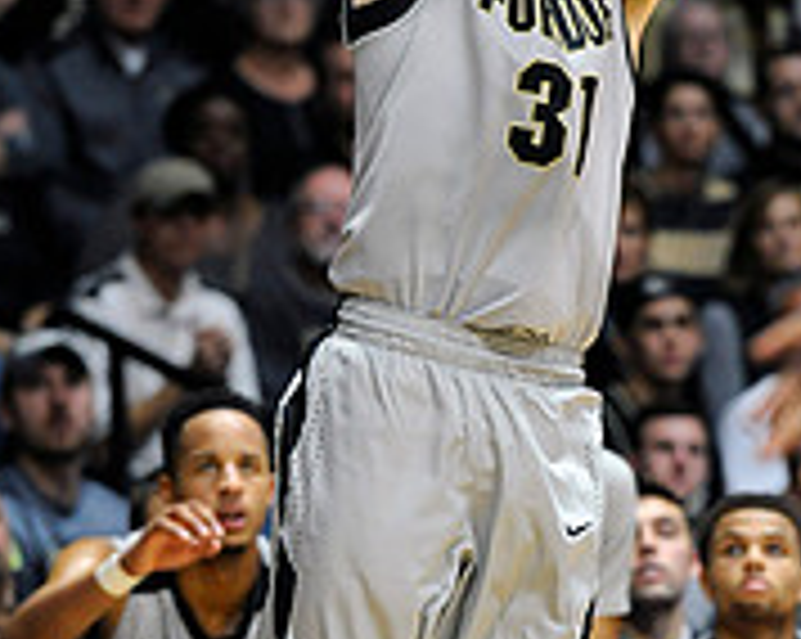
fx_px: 11248
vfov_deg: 3.3
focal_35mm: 475
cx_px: 506
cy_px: 378
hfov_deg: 4.1
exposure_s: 1/1000
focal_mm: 200
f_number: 3.5
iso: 4000
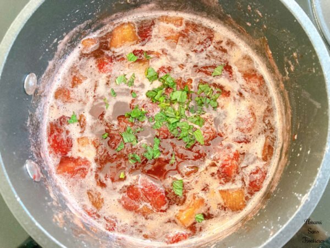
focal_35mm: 28
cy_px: 124
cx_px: 165
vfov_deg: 49.7
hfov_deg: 63.4
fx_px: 267
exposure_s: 1/50
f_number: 1.8
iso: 320
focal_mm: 3.99
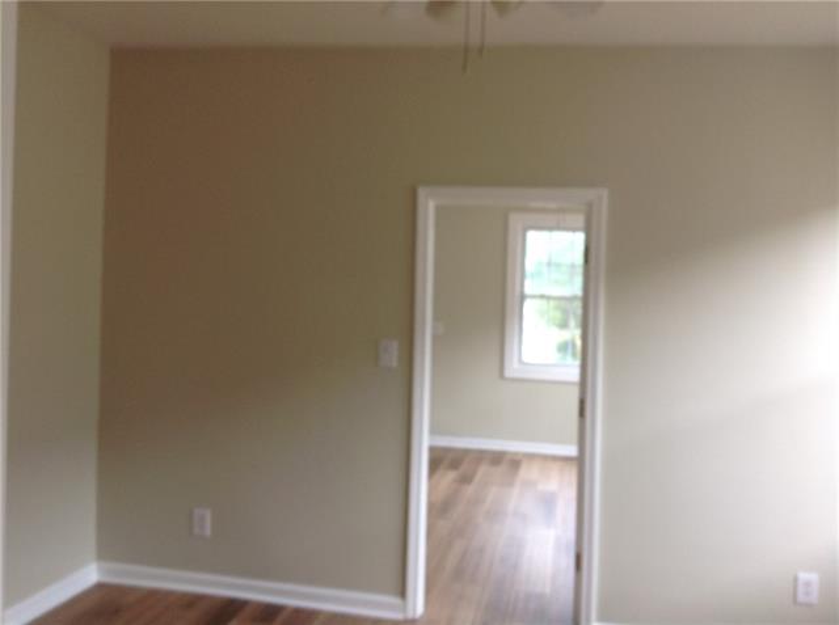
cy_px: 312
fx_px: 846
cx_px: 420
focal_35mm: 35
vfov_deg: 40.5
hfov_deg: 52.7
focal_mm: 4.28
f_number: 2.4
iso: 50
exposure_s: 1/20
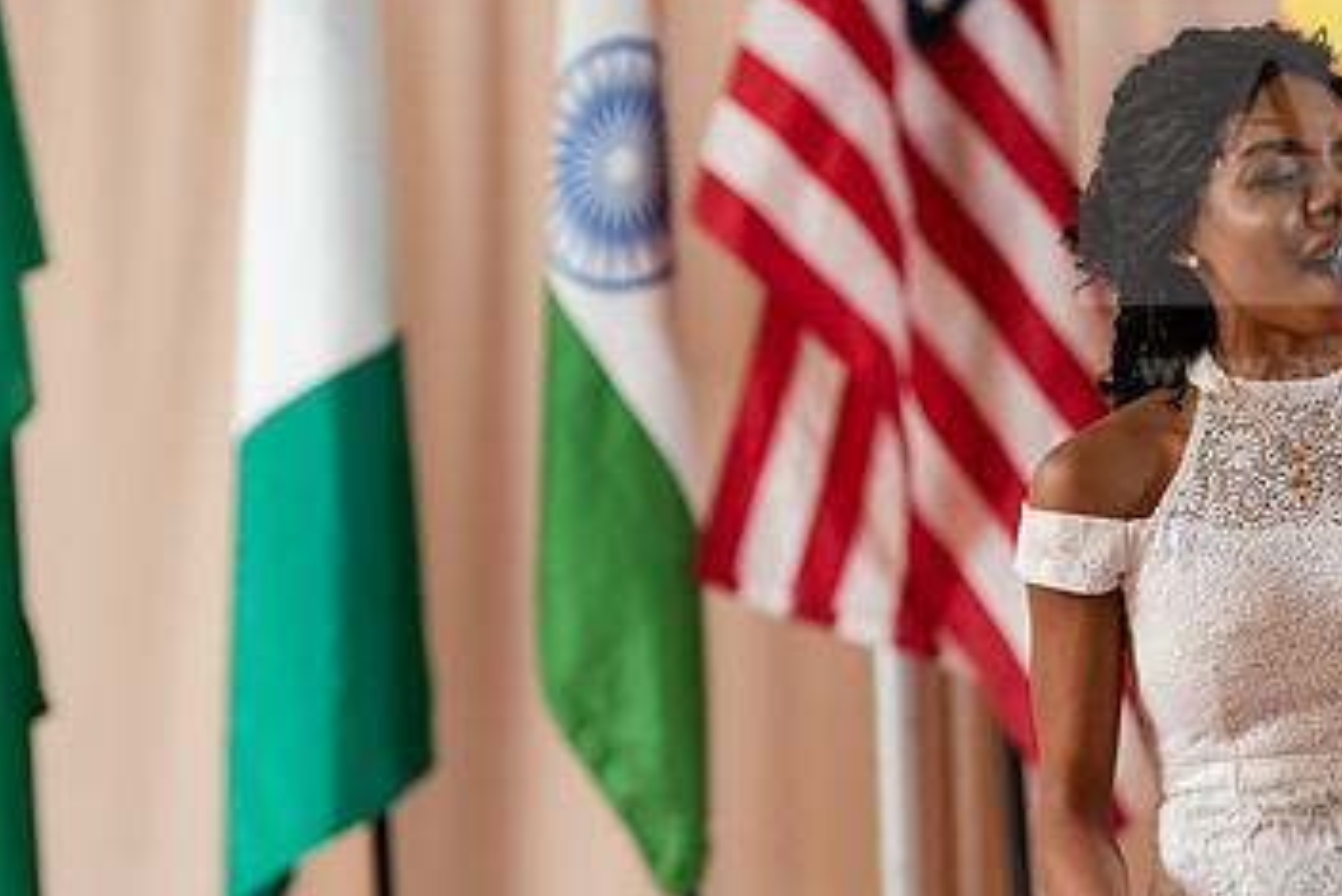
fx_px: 6451
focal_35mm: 173
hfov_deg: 11.9
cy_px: 448
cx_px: 965
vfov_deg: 7.9
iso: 2000
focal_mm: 105
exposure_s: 1/200
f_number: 3.2
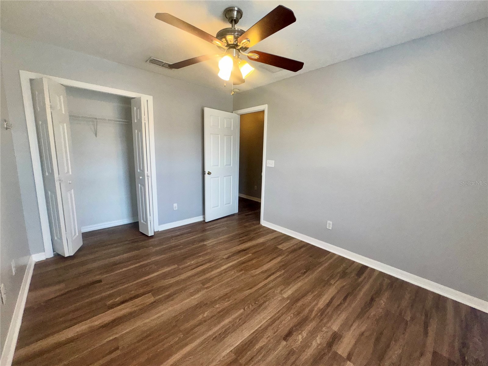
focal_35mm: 14
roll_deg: -2.0
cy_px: 183
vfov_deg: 85.7
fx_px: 197
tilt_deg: -10.4
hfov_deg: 102.1
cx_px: 244
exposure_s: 1/120
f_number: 2.2
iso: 125
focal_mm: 2.22
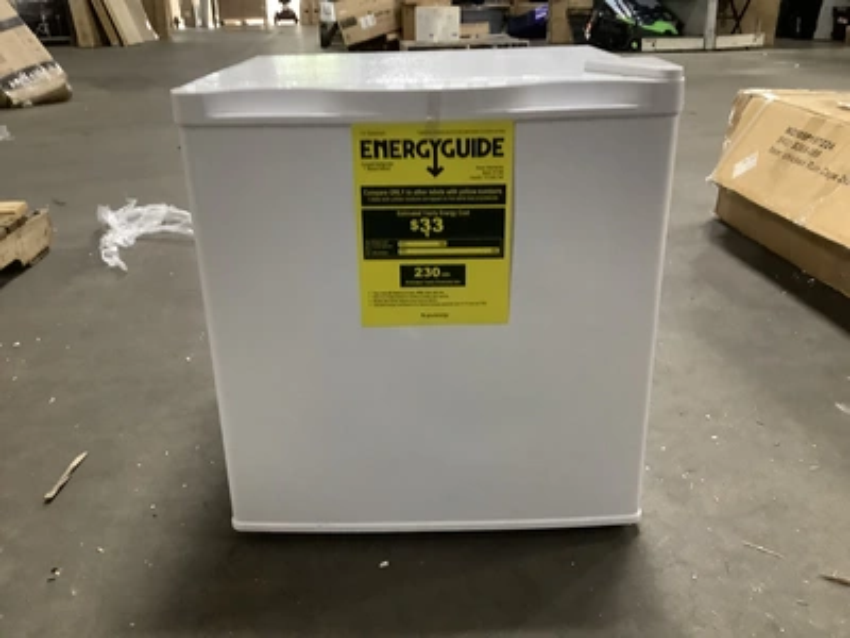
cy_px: 319
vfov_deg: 45.4
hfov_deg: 58.4
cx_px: 425
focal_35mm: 31
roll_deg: +0.1
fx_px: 761
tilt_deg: -24.0
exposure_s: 1/30
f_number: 2.4
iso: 500
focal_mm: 3.3
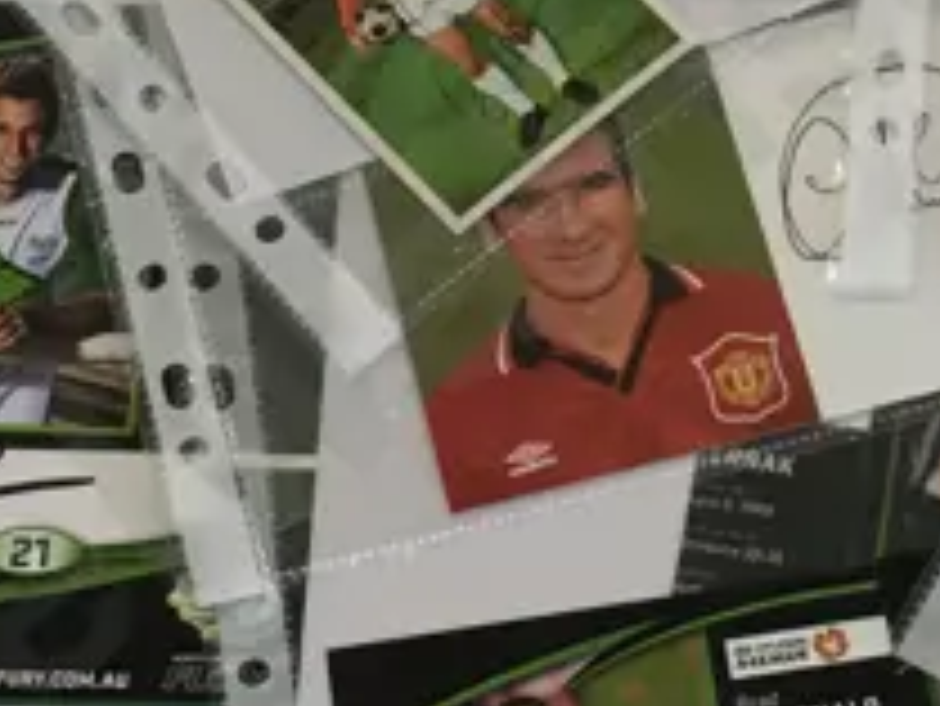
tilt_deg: -60.4
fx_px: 3858
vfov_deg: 10.4
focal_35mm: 142
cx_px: 760
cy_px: 63
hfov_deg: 13.8
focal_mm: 4.15
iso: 32
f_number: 2.2
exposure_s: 1/33
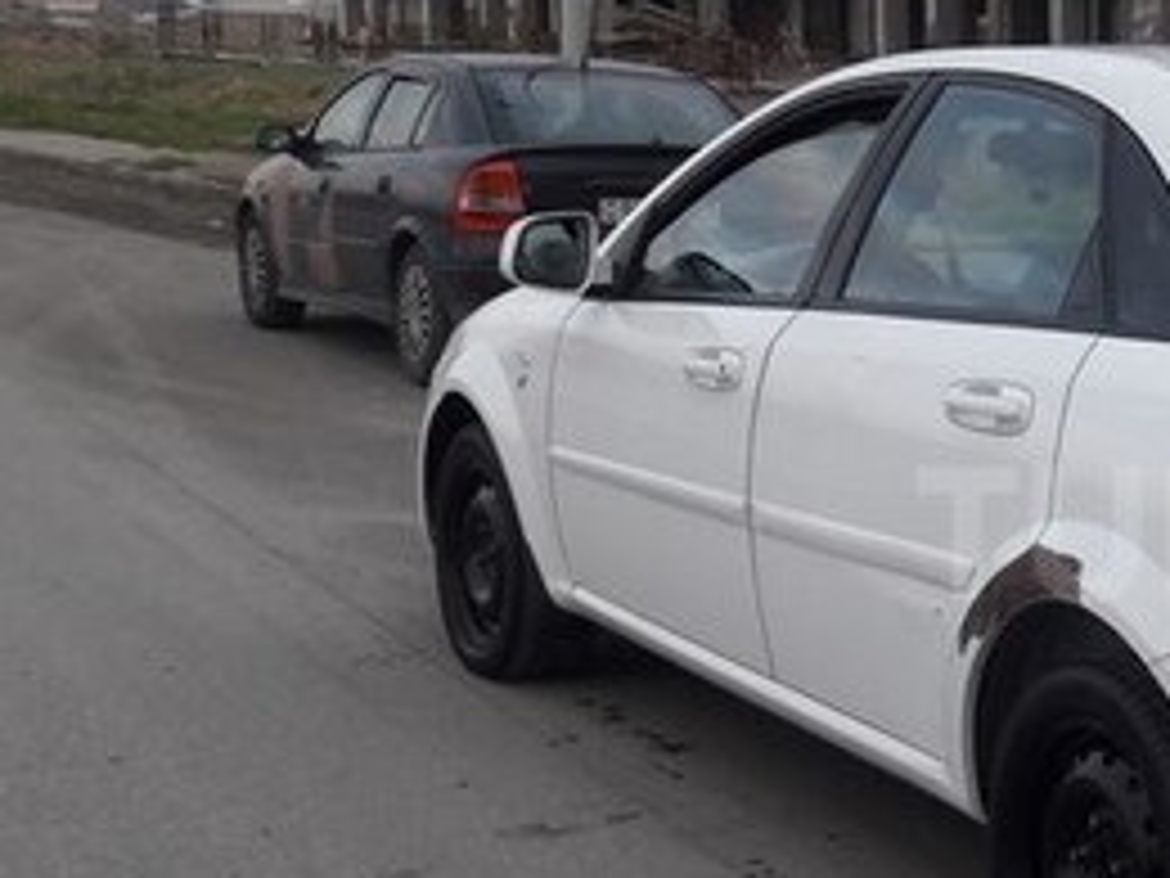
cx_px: 1377
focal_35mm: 71
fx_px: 2400
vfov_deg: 20.7
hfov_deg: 24.9
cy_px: 534
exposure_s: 1/242
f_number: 1.9
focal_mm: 3.7
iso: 40
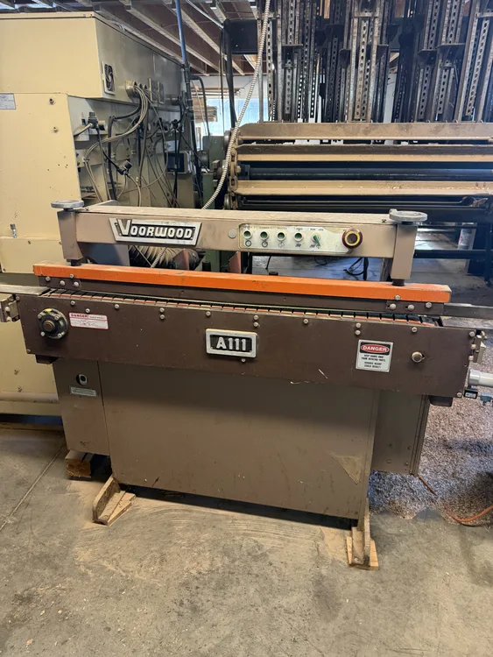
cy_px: 328
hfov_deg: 56.8
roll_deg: +0.8
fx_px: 455
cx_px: 246
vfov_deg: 71.6
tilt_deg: -22.0
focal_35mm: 24
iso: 250
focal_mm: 6.76
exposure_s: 1/59
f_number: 1.78
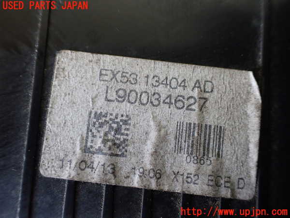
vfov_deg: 46.8
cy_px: 109
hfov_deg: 60.0
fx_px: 251
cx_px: 145
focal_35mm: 30
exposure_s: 1/125
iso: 500
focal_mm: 5.4
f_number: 2.3
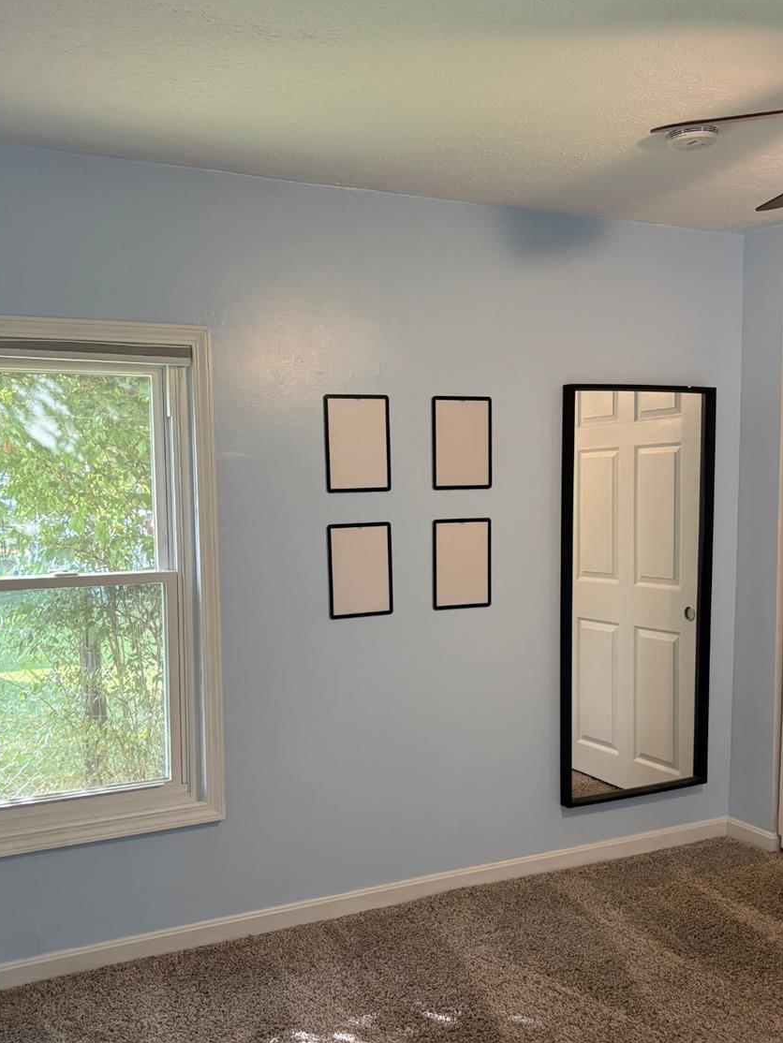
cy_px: 592
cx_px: 382
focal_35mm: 35
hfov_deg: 40.7
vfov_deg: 52.5
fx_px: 1055
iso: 250
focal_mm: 5.96
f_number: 1.6
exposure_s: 1/60
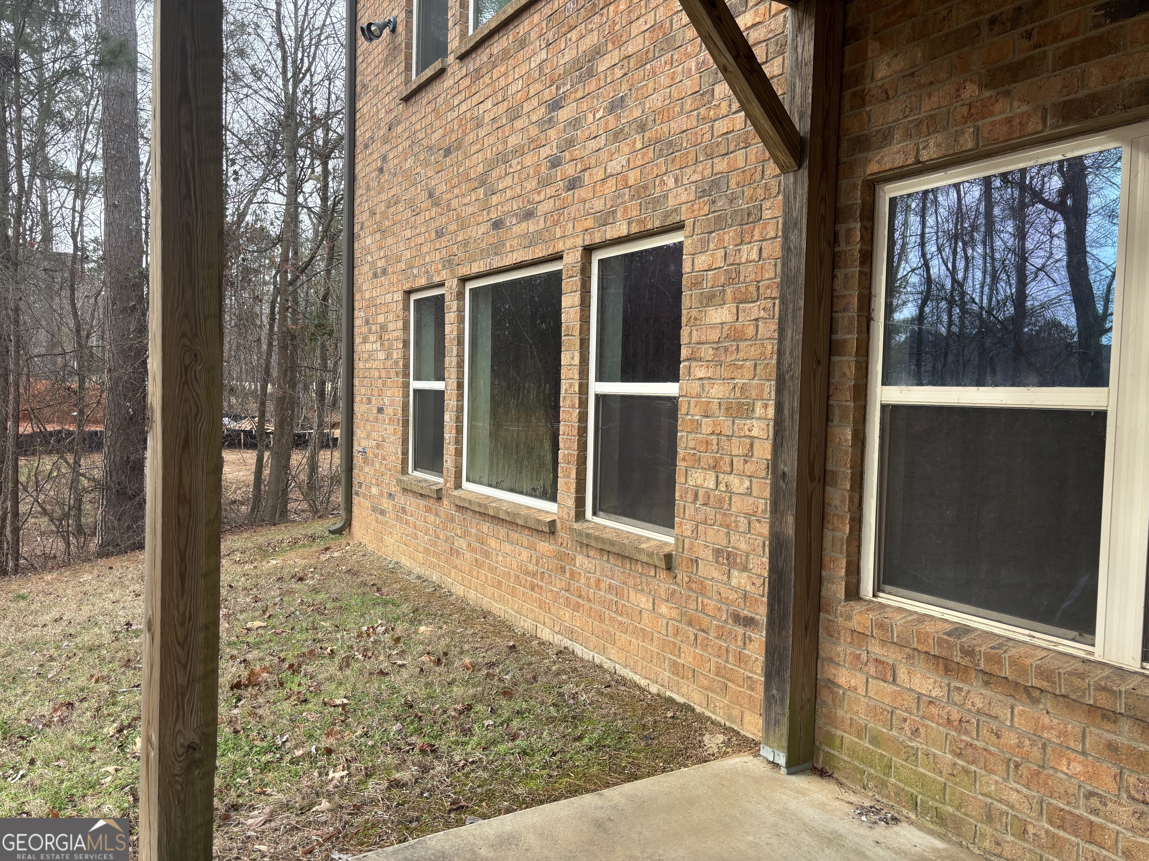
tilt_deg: -3.0
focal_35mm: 26
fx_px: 863
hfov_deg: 67.3
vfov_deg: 53.1
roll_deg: -1.7
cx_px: 574
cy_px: 430
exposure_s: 1/171
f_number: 1.6
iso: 40
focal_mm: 5.96
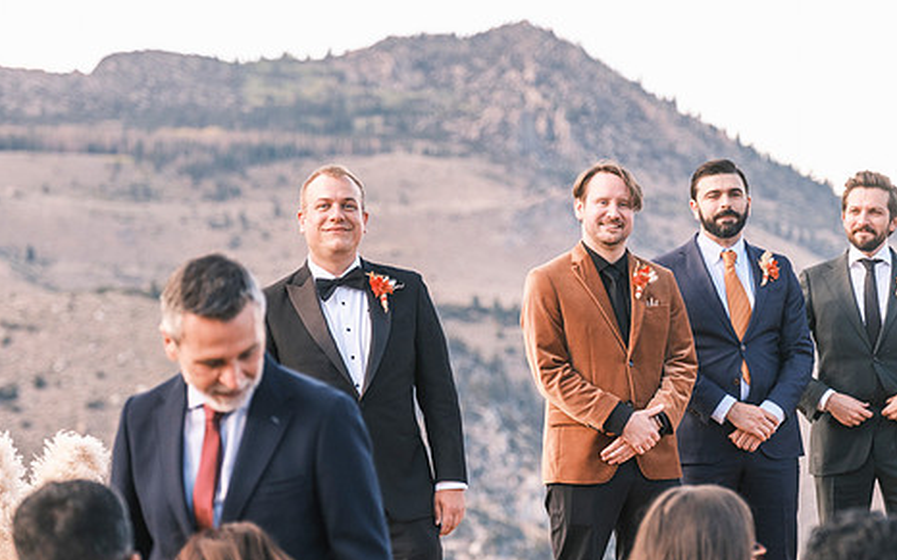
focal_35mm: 160
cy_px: 342
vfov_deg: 8.2
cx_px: 416
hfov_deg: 13.1
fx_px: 3910
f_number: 2.8
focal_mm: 83.8
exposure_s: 1/800
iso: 400
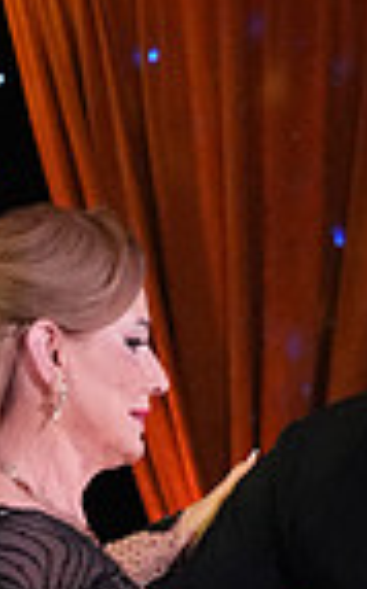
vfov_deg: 6.2
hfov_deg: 3.9
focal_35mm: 336
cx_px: 188
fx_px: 5393
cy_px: 886
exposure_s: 1/400
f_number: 5.6
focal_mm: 54
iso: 8000
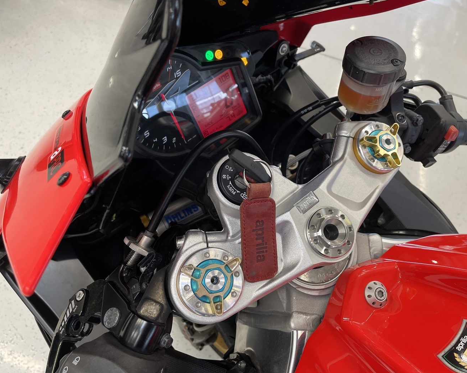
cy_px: 184
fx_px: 387
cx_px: 256
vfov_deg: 51.5
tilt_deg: -44.4
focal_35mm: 28
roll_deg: -13.4
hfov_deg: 62.1
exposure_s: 1/100
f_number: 1.6
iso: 125
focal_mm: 4.2
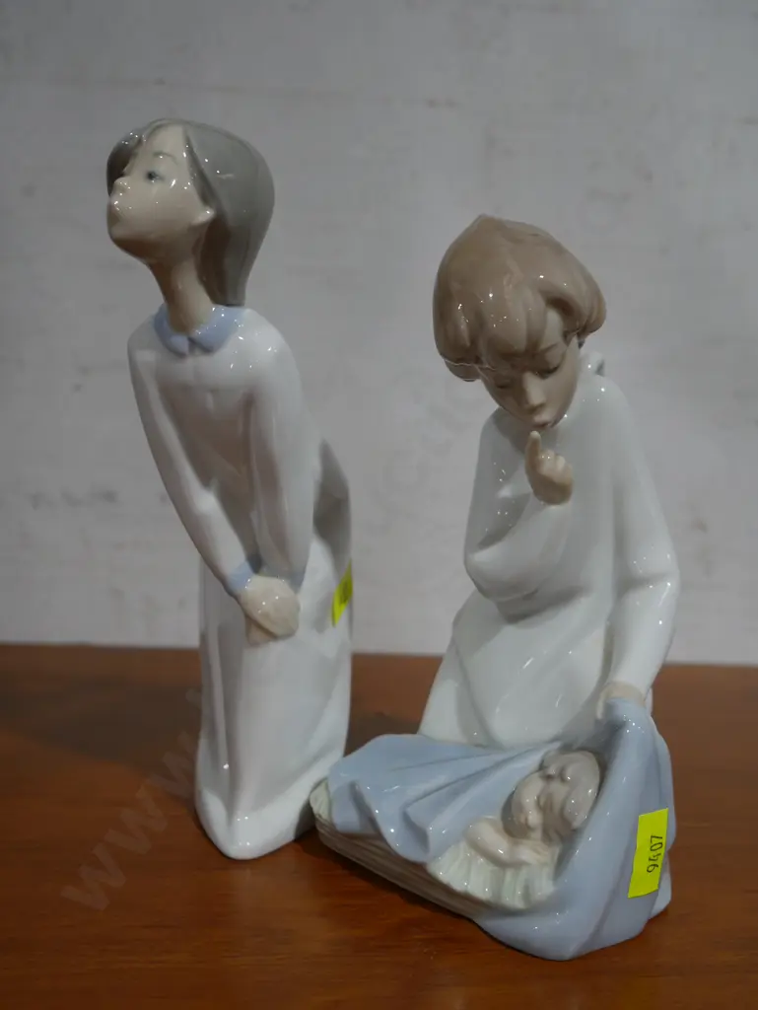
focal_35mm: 42
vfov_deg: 44.8
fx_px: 1225
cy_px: 505
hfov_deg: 34.4
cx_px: 379
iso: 320
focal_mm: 21
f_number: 4.6
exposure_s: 1/60
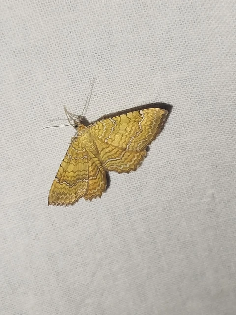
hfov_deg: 18.2
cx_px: 118
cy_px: 158
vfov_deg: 24.1
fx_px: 736
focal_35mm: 81
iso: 125
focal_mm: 5.31
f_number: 1.7
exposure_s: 1/50
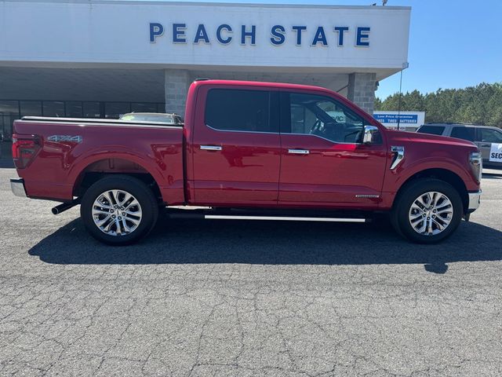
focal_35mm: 24
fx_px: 348
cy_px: 188
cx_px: 251
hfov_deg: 71.6
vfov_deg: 56.8
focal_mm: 6.76
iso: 80
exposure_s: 1/2105
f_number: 1.78
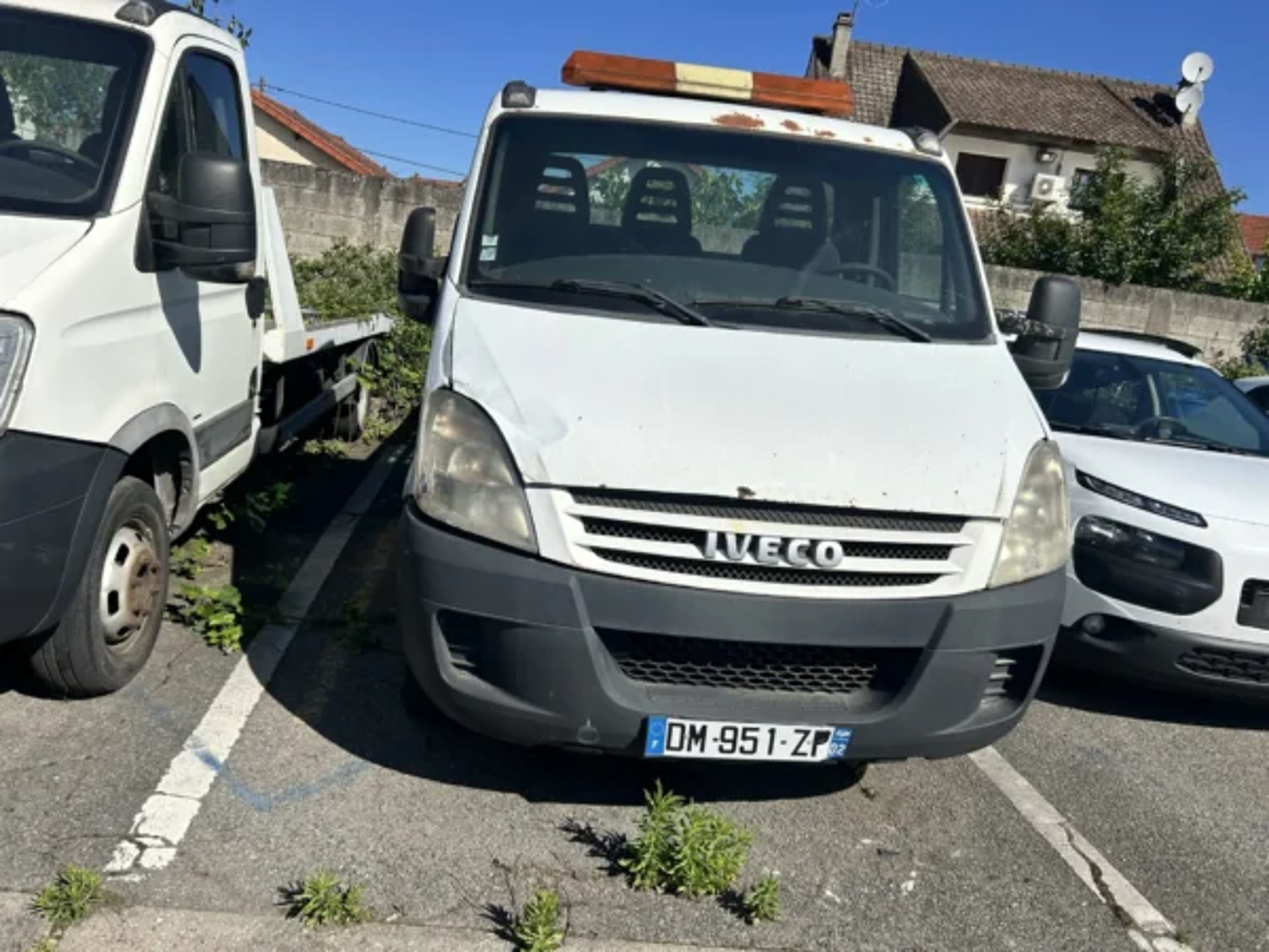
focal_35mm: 26
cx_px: 634
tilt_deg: -9.6
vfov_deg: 53.1
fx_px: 953
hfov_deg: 67.3
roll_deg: -7.2
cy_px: 476
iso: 50
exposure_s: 1/6993
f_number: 1.5
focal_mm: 5.7
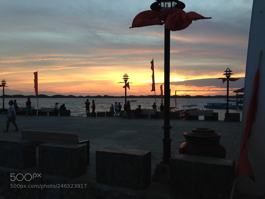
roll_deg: -2.6
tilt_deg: +1.1
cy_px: 100
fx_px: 253
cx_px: 132
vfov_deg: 42.9
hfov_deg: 55.4
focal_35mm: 33
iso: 80
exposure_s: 1/120
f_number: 2.4
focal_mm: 4.12
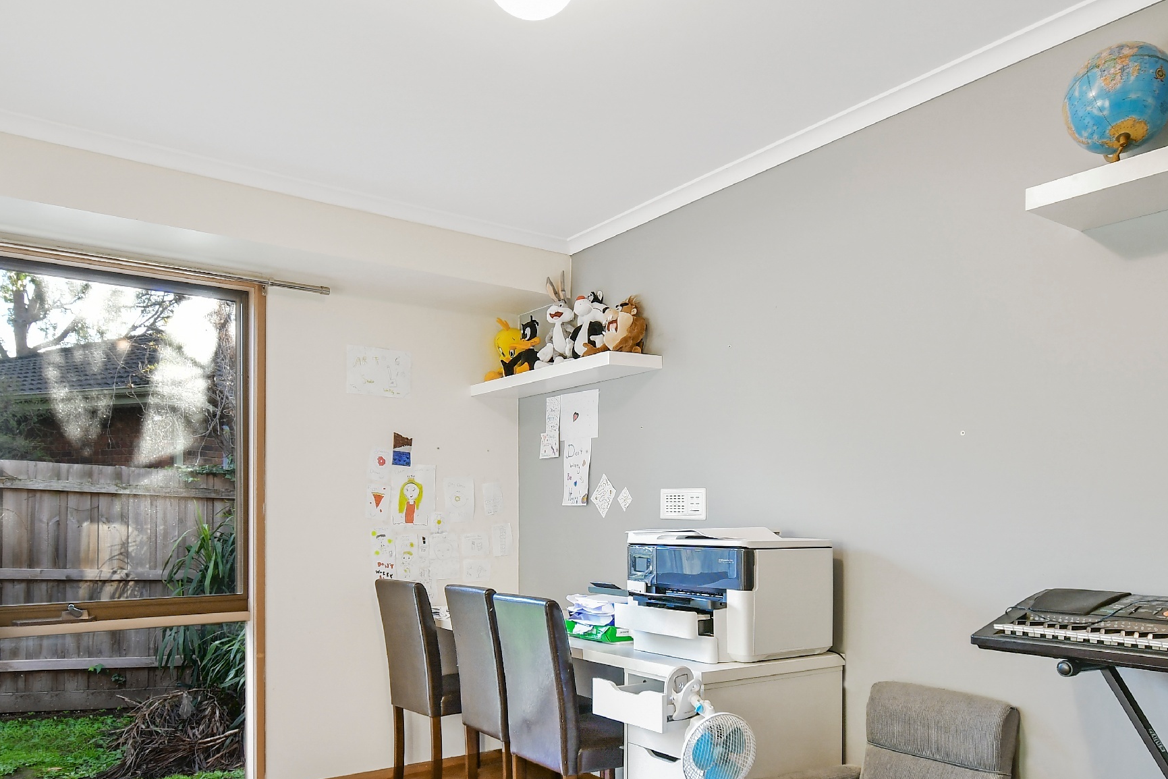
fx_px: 843
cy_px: 529
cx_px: 609
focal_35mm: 26
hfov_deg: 69.4
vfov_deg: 48.6
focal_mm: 10
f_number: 4.5
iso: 100
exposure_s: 1/5
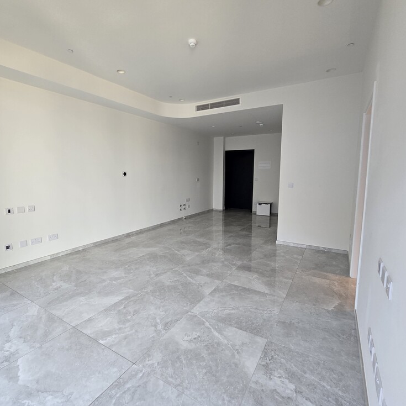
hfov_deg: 87.3
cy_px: 203
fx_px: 212
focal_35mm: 16
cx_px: 190
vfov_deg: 87.4
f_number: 2.2
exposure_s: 1/50
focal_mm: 2.2
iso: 80
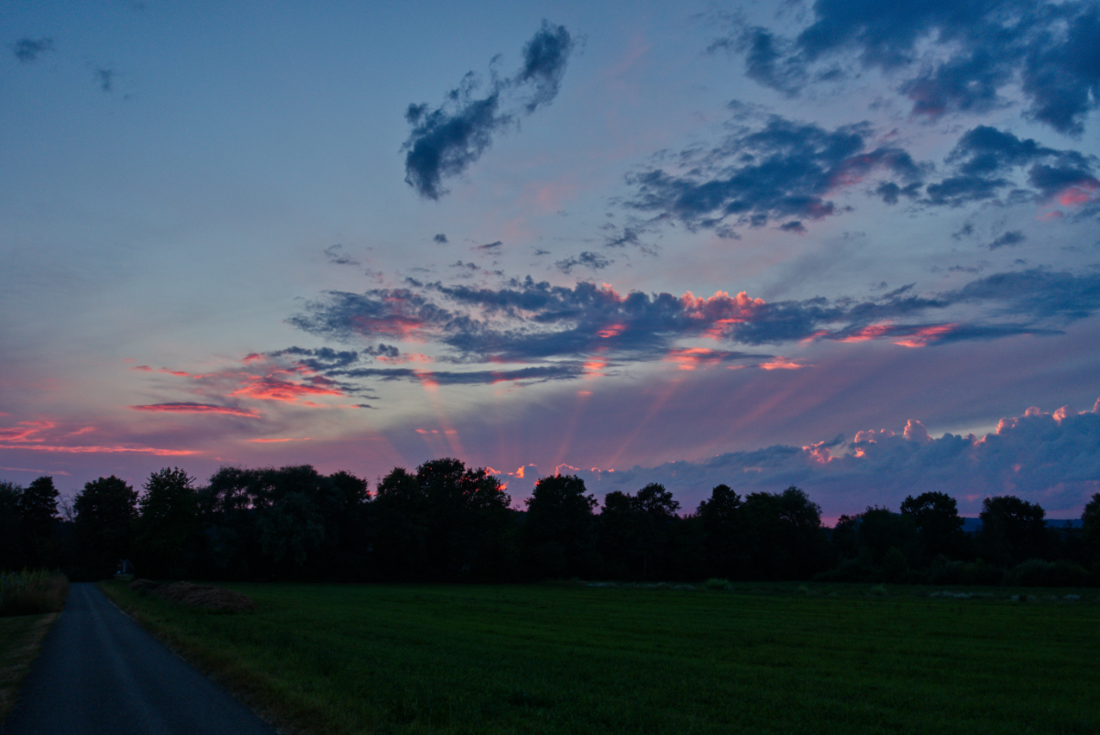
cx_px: 550
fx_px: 1040
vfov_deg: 38.9
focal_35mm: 34
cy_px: 368
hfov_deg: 55.8
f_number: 2.8
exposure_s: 1/200
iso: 125
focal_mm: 12.6
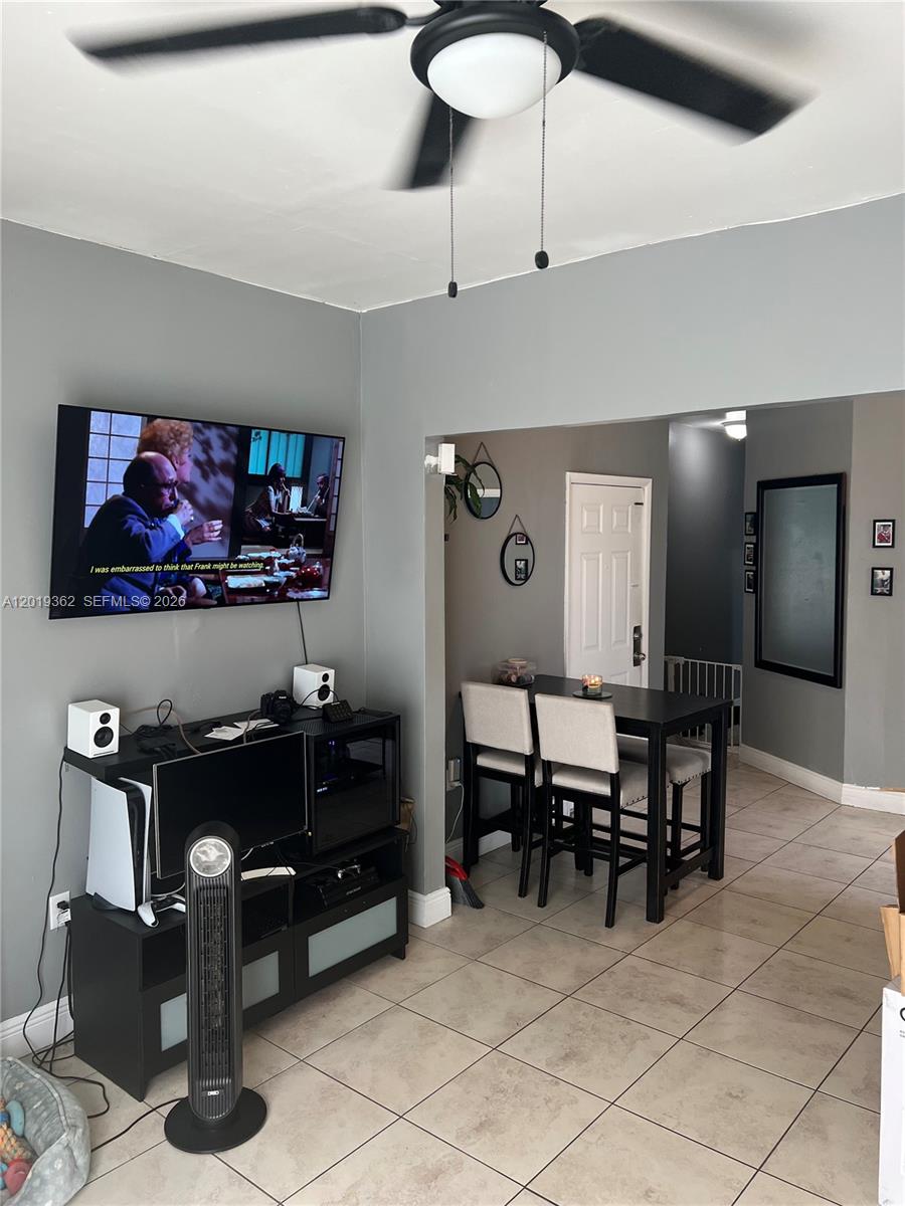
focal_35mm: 26
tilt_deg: -3.8
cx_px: 452
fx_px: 906
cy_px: 603
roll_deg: +0.7
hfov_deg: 53.1
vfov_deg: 67.3
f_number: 1.5
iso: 64
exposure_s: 1/120
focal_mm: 5.7
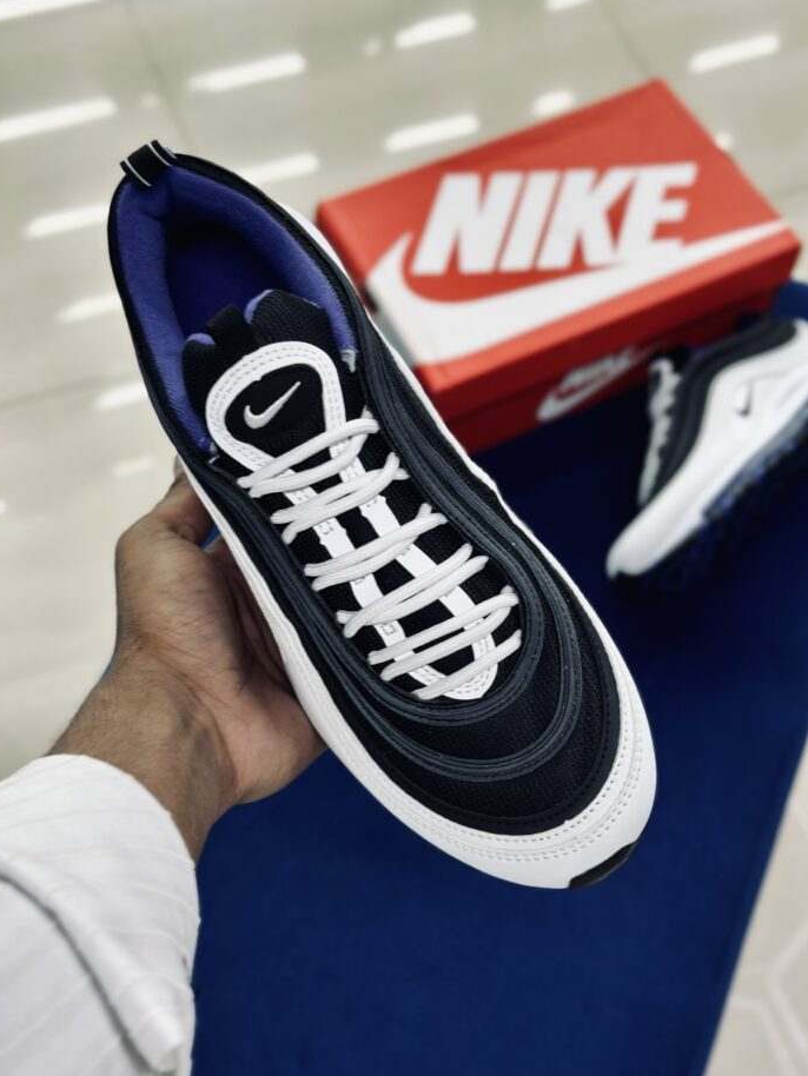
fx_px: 1524
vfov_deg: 38.9
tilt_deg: -58.5
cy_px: 544
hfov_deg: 29.7
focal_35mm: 49
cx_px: 400
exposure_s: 1/100
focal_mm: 6.86
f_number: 1.78
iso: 64
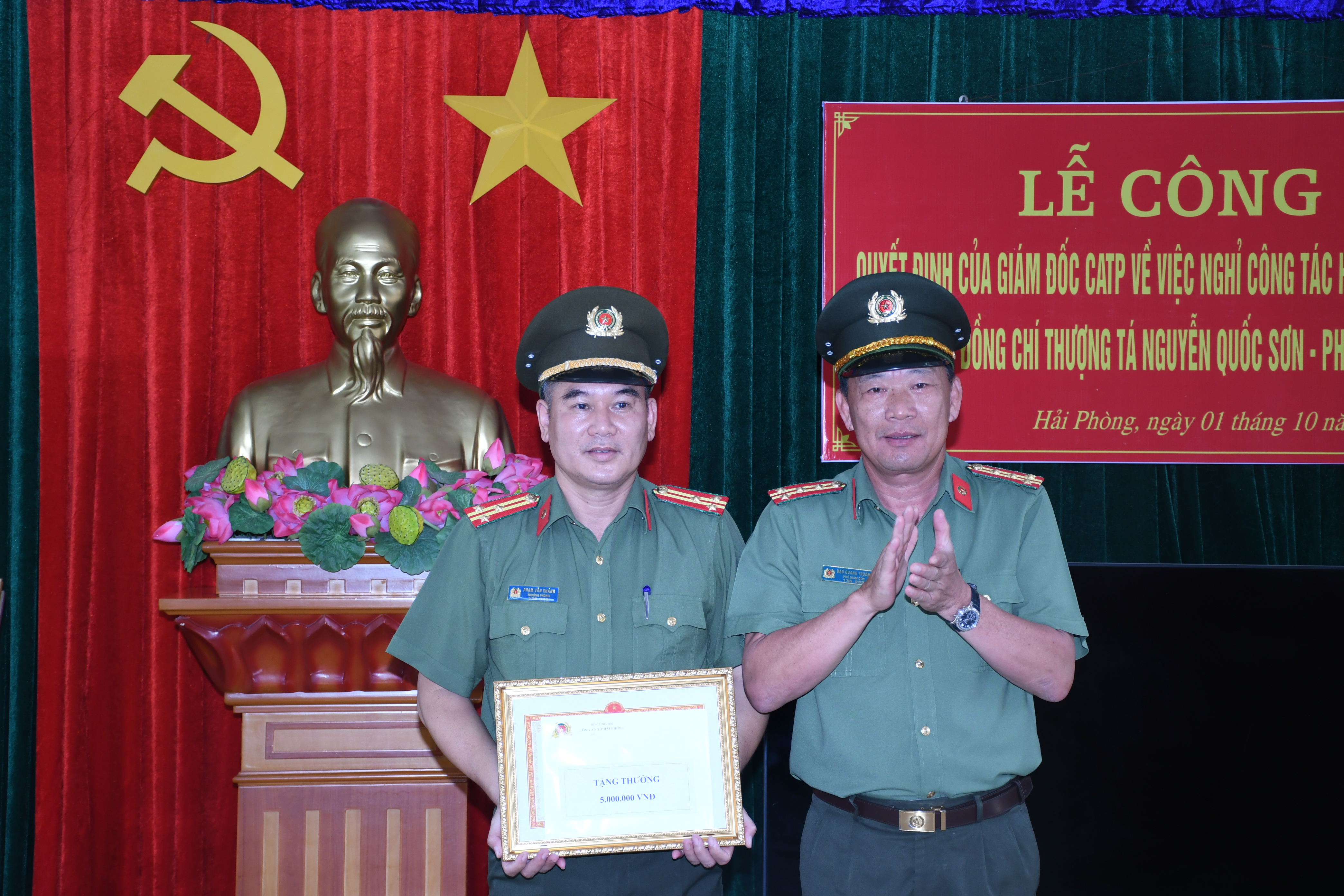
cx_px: 672
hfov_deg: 28.1
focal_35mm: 72
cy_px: 448
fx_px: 2688
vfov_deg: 18.9
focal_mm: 48
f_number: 4.5
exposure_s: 1/200
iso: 500
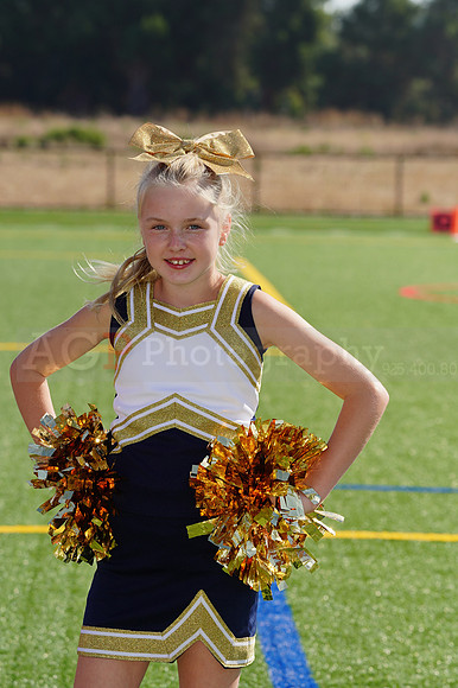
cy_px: 344
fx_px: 3783
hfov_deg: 6.9
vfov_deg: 10.4
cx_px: 229
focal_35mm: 198
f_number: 10
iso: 100
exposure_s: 1/250
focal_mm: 198
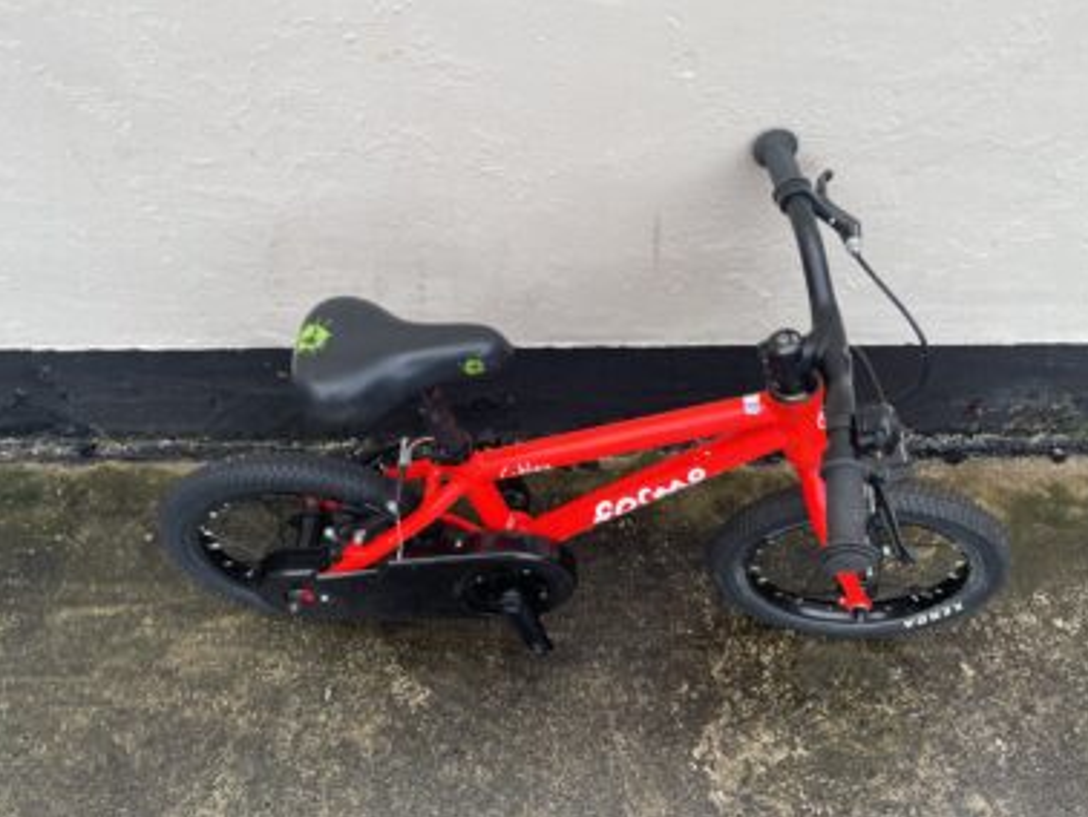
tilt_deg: -53.3
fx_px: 1038
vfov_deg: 43.0
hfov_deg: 55.3
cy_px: 397
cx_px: 550
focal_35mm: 33
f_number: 1.6
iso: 40
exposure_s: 1/121
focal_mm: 4.2
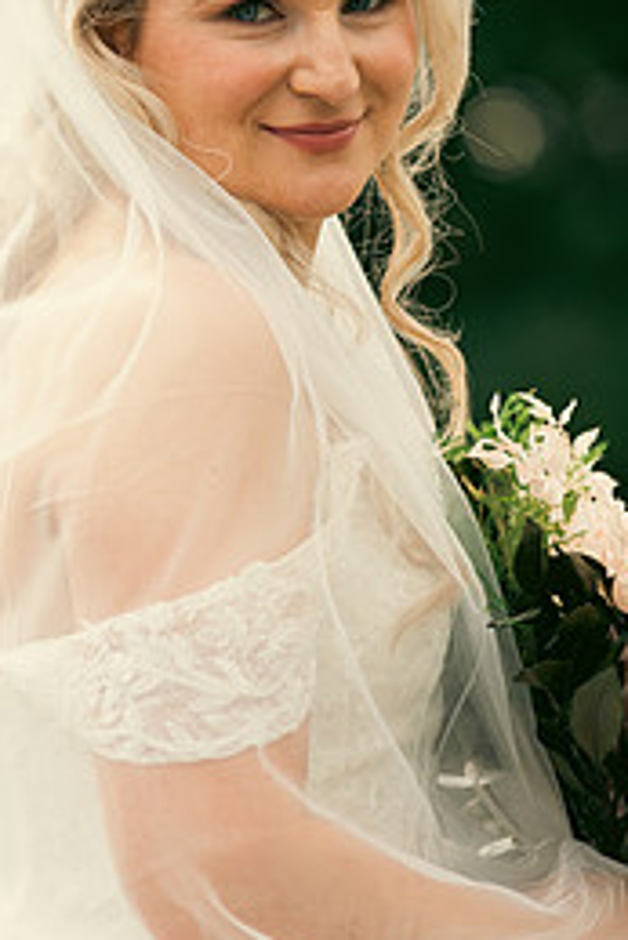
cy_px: 465
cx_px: 309
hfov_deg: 4.7
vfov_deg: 7.0
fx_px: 7708
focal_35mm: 295
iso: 80
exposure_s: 1/320
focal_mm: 170
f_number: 3.5
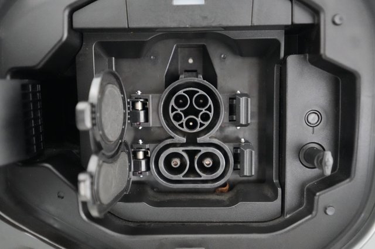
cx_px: 188
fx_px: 292
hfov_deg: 65.5
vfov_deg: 46.4
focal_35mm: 28
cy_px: 124
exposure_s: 1/60
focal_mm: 28
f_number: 2.8
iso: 12800
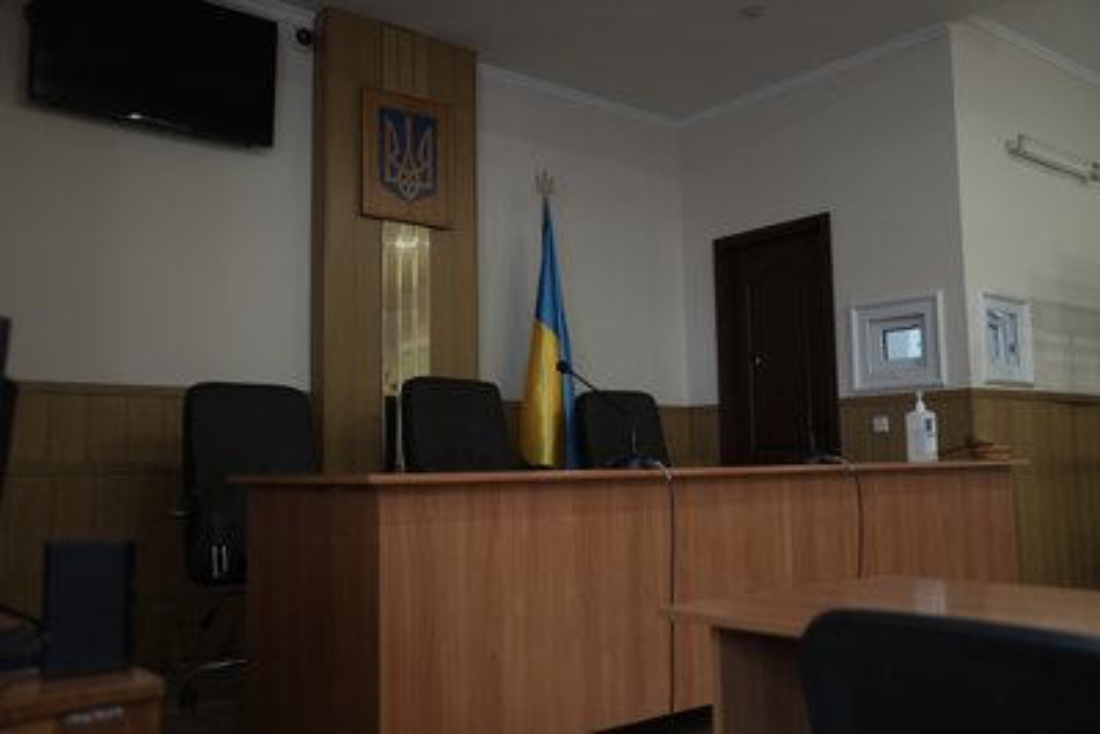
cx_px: 550
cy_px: 367
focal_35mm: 33
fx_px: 1009
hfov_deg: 57.2
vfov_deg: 40.0
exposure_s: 1/50
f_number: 2.8
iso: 1250
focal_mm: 33
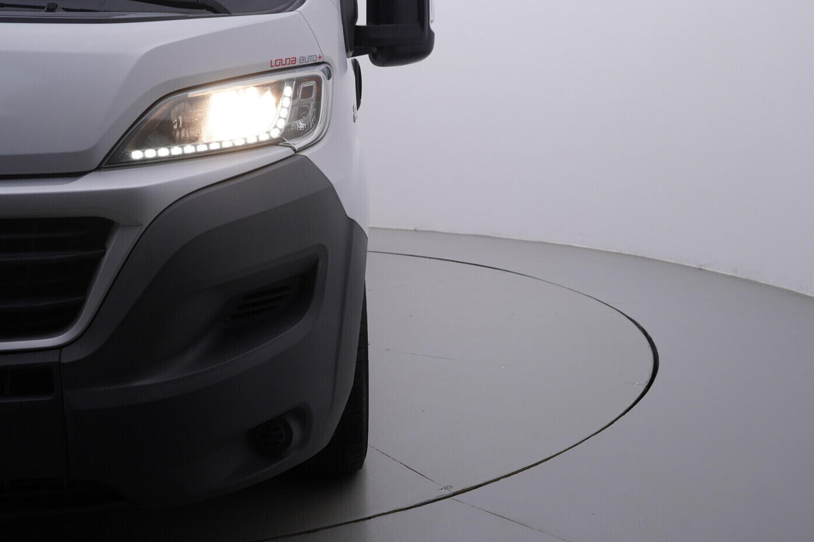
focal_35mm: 37
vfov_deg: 35.9
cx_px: 406
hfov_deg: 51.9
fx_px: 837
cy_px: 269
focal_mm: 24
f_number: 4.5
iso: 125
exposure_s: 1/100
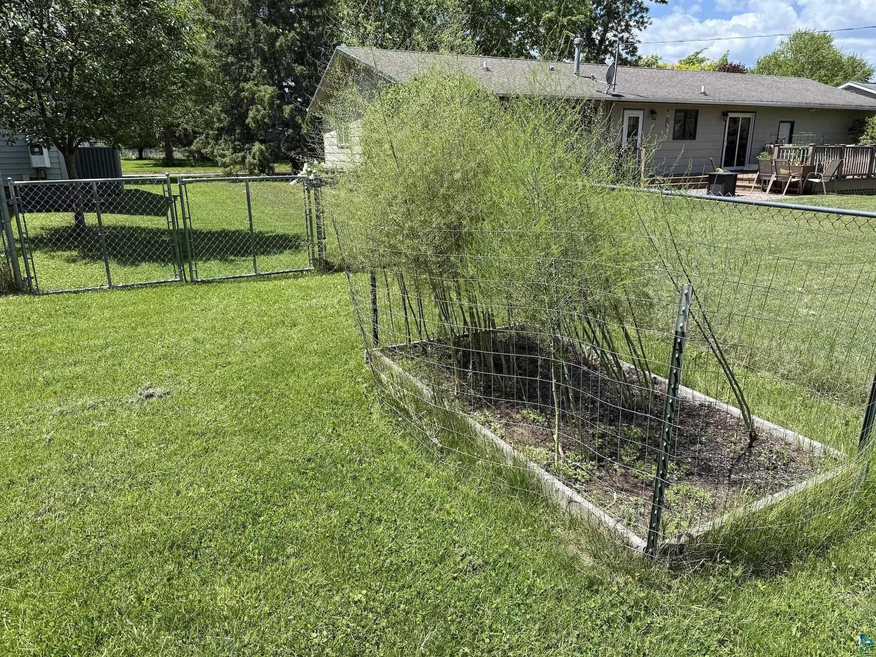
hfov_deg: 71.6
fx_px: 607
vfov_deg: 56.8
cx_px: 438
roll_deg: +0.5
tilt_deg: -16.0
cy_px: 328
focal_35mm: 24
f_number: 1.78
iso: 80
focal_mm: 6.76
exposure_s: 1/2232
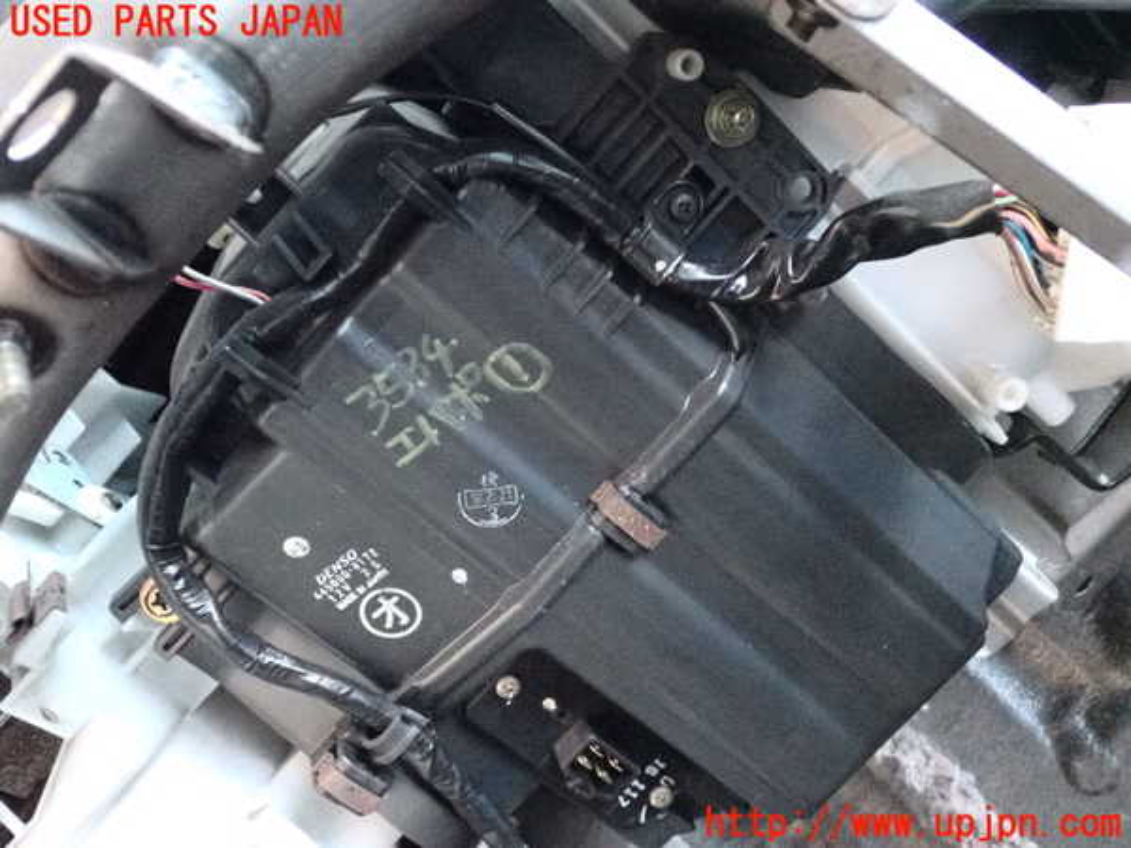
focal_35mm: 38
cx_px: 566
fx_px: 1242
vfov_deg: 37.7
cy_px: 424
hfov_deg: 49.0
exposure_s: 1/125
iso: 6400
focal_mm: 6.83
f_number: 2.7
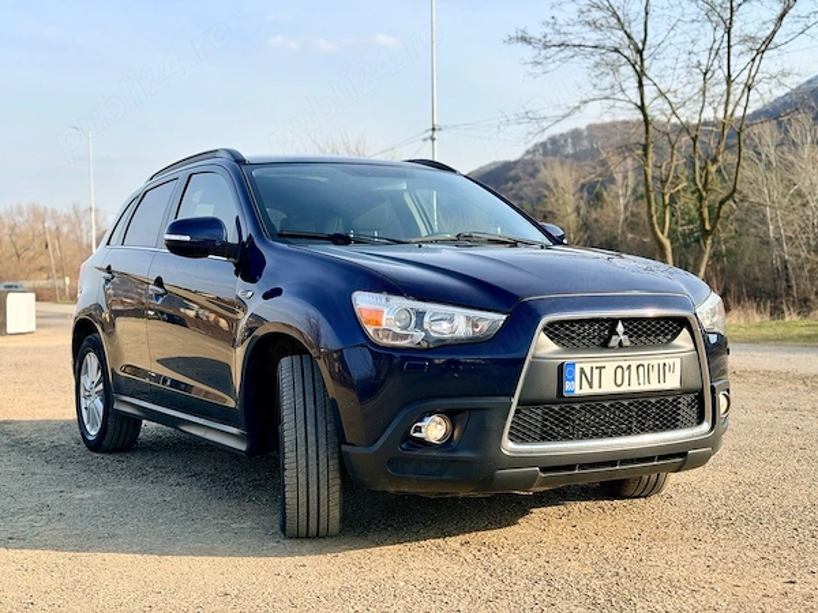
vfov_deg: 30.3
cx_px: 409
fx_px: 1134
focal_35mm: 48
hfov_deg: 39.7
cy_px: 306
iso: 64
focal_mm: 6.76
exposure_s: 1/1980
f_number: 1.78
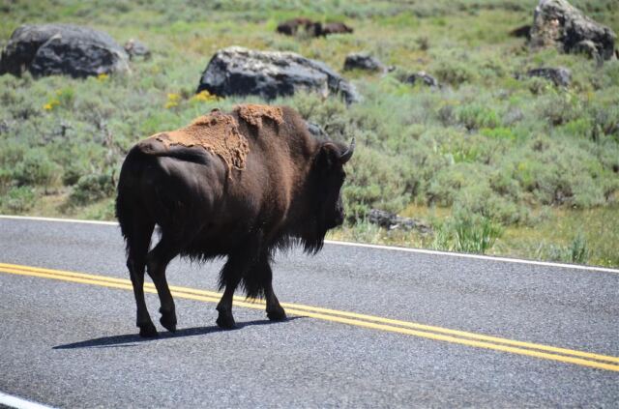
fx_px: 5144
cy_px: 204
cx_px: 310
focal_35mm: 300
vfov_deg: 4.6
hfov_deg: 6.9
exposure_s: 1/640
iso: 200
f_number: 5.6
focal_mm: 200
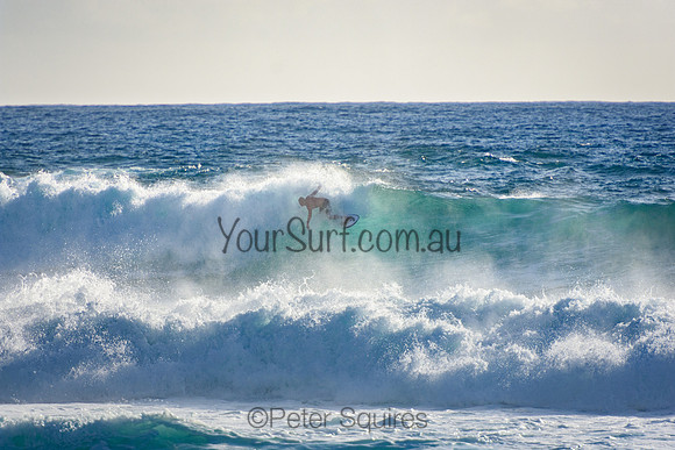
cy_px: 225
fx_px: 10971
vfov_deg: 2.4
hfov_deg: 3.5
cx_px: 338
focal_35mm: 585
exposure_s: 1/2000
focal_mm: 390
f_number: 5.6
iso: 250
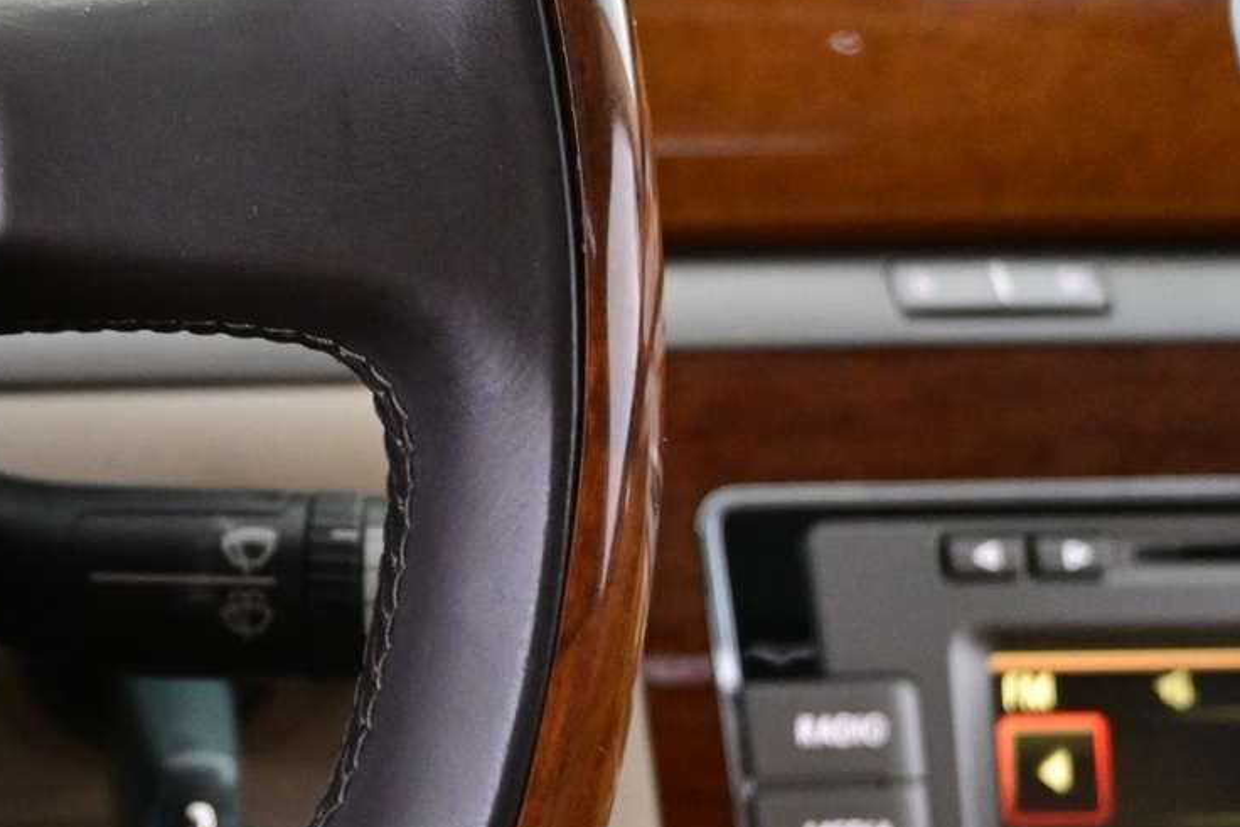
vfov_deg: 20.6
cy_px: 428
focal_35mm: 66
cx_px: -34
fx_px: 2274
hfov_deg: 28.4
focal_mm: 20
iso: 3600
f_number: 3.8
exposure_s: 1/30
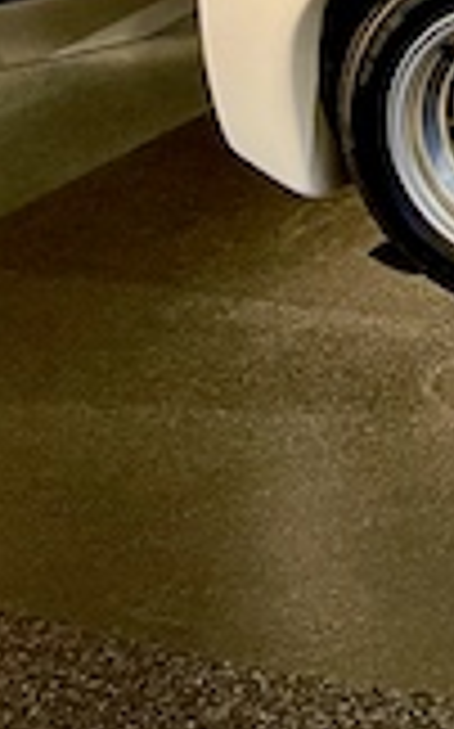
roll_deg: +2.2
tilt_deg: -11.8
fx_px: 1944
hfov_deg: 10.4
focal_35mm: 98
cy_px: -180
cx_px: 1259
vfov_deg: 19.8
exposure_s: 1/60
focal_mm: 5.1
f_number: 1.6
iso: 320
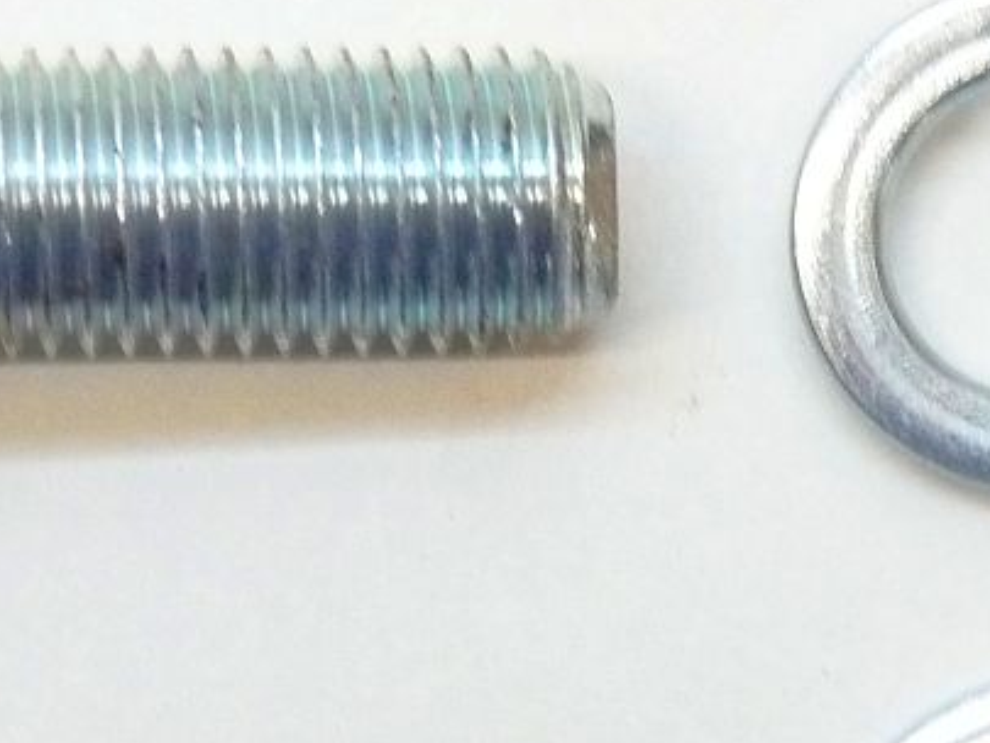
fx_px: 5464
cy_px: 604
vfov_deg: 7.8
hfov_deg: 10.3
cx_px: 397
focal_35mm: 191
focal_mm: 13.7
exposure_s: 1/25
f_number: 4.2
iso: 400
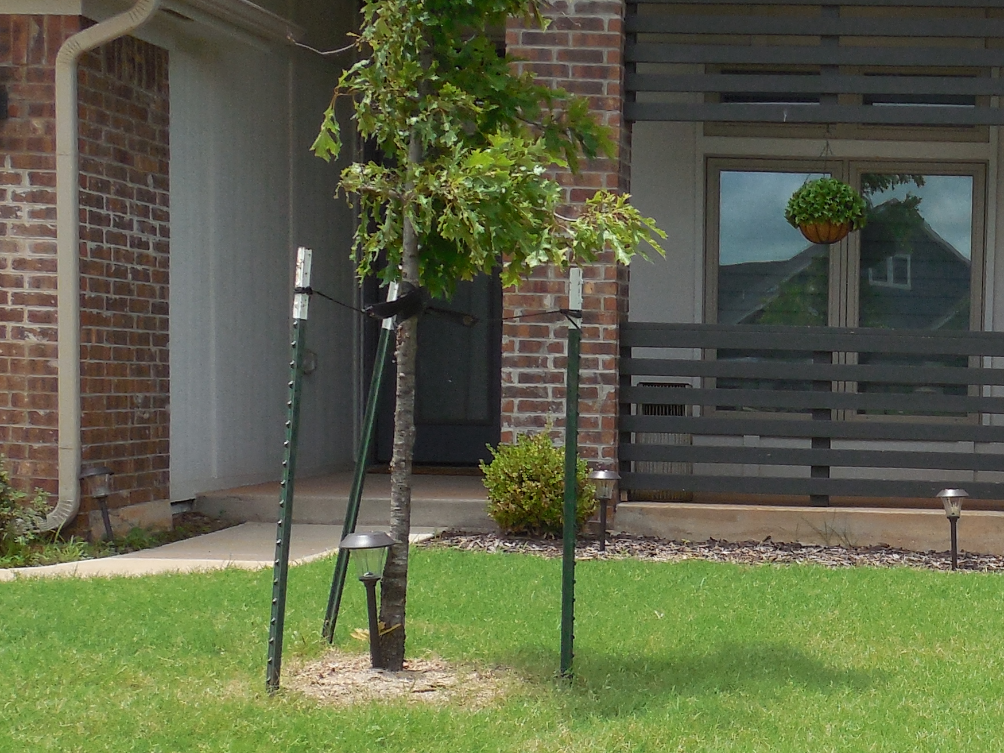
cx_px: 943
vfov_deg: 20.9
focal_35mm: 70
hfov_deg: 26.6
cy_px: 555
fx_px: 2030
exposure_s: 1/1250
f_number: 3.3
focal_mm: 4.5
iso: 125
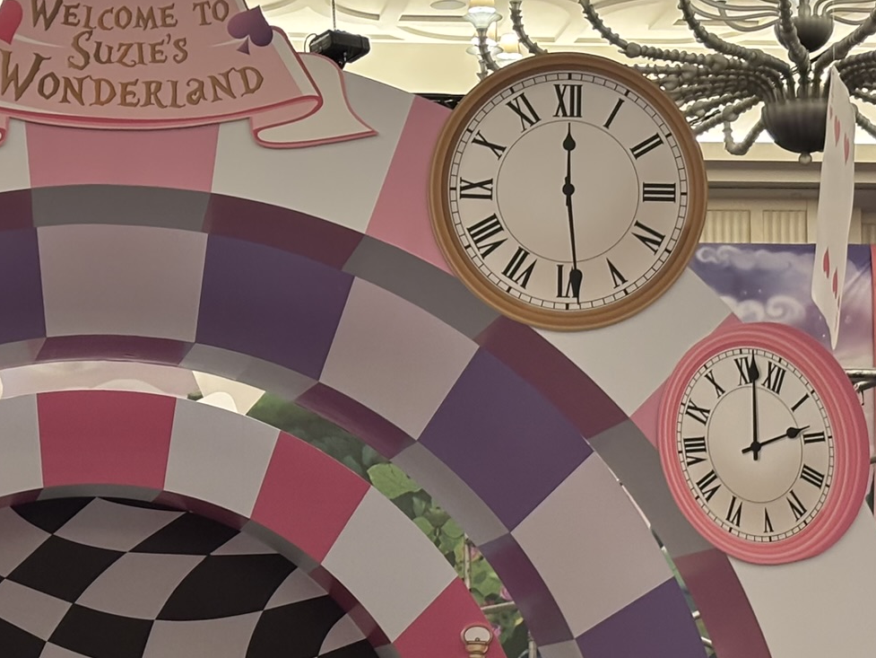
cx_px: 193
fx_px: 2759
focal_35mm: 109
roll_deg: -0.1
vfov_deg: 13.5
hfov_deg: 17.9
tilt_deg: +5.7
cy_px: 529
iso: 250
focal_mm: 5.96
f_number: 1.6
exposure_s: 1/25
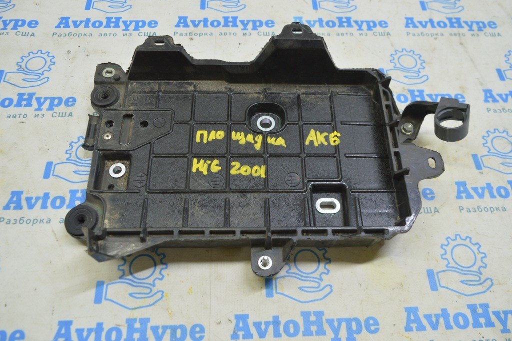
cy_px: 170
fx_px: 426
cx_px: 256
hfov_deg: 62.0
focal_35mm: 30
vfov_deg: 43.5
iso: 400
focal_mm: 20
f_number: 5.6
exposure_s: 1/20
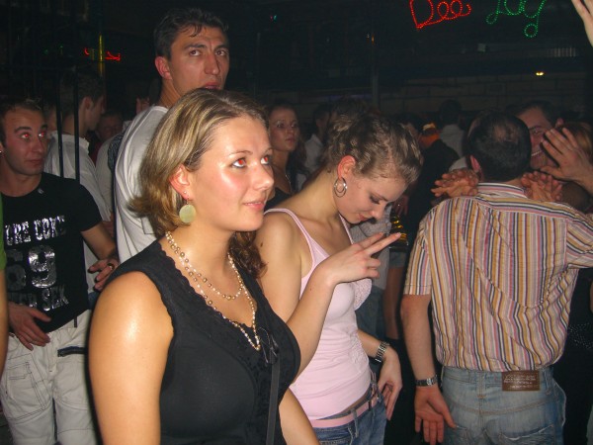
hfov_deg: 49.0
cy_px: 222
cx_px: 296
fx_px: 651
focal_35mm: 38
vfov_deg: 37.7
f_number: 2.8
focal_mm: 7.9
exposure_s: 1/60
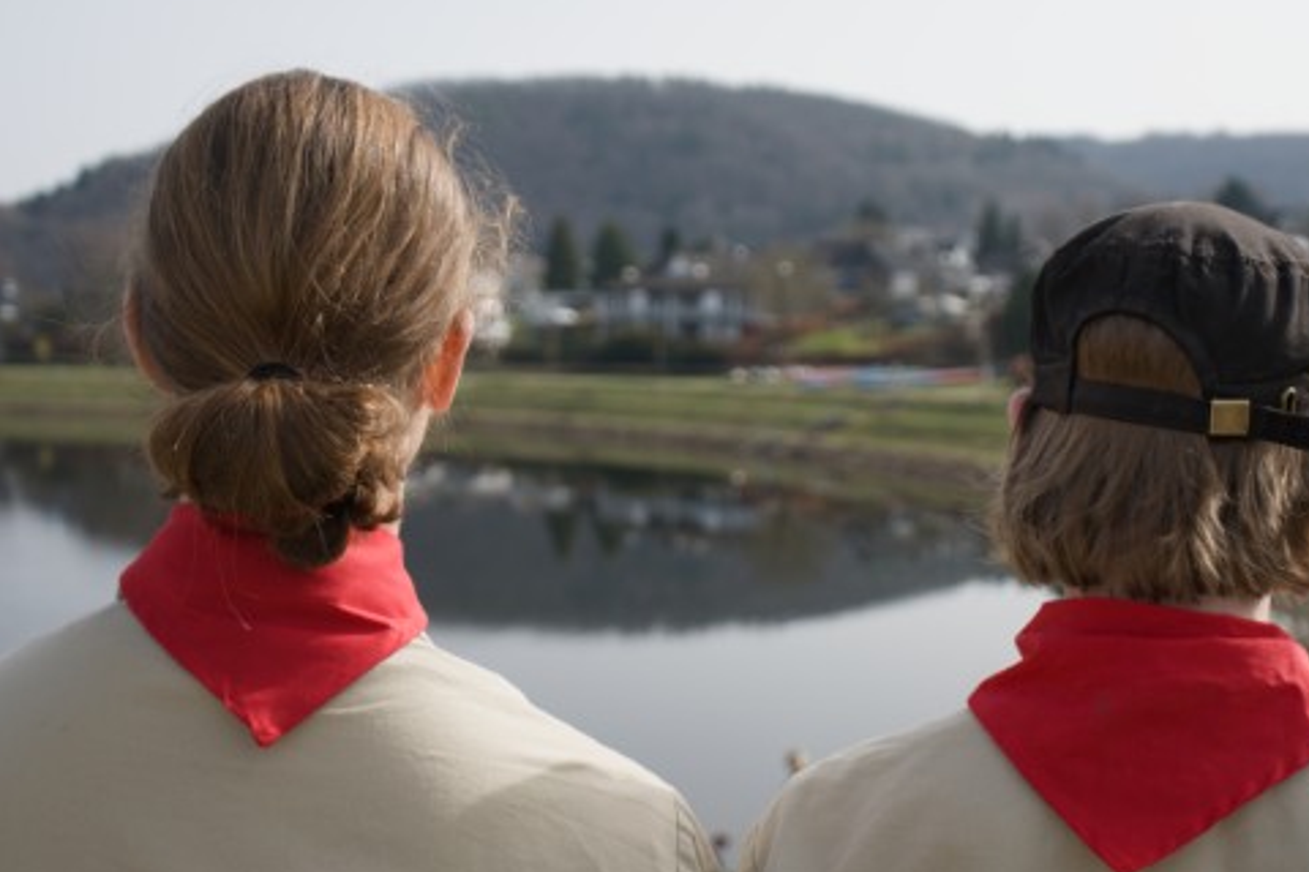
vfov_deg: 28.0
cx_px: 761
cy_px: 496
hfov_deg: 41.0
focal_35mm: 48
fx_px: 1745
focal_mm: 32
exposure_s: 1/1000
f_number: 4
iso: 200
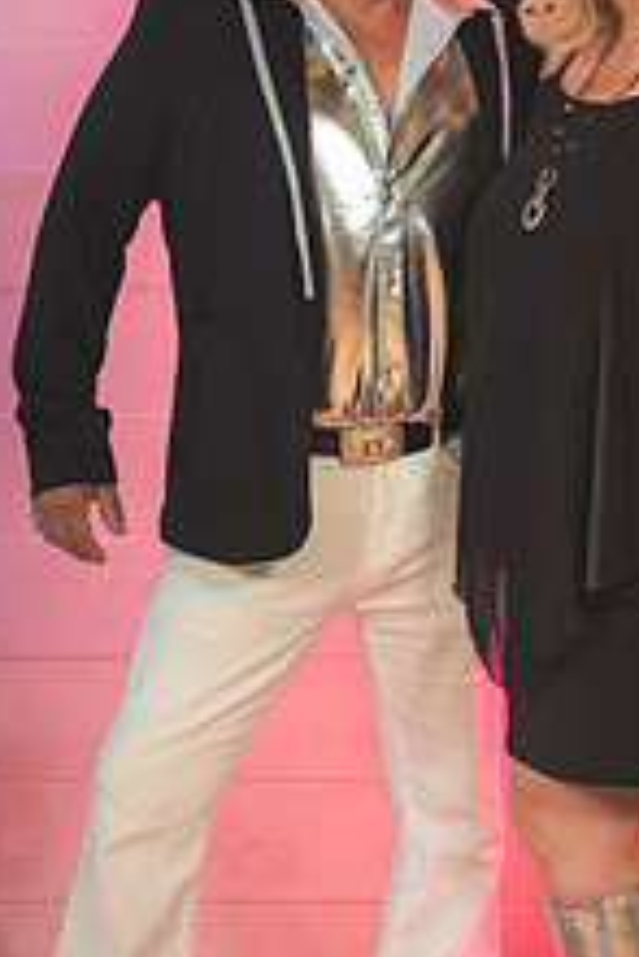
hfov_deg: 7.5
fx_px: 4891
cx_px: 417
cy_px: 344
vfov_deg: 11.2
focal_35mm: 184
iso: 100
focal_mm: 90
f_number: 5
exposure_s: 1/250
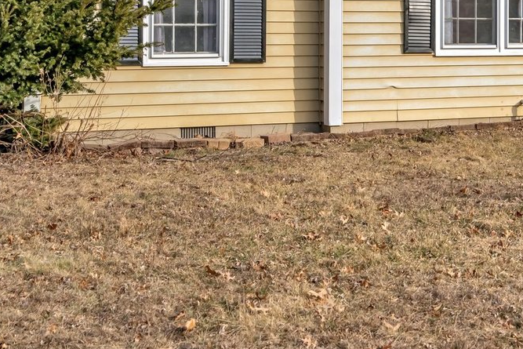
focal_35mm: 85
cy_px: 6
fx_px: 1235
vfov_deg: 15.8
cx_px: 549
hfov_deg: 22.8
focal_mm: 35
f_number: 10
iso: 500
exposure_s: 1/500
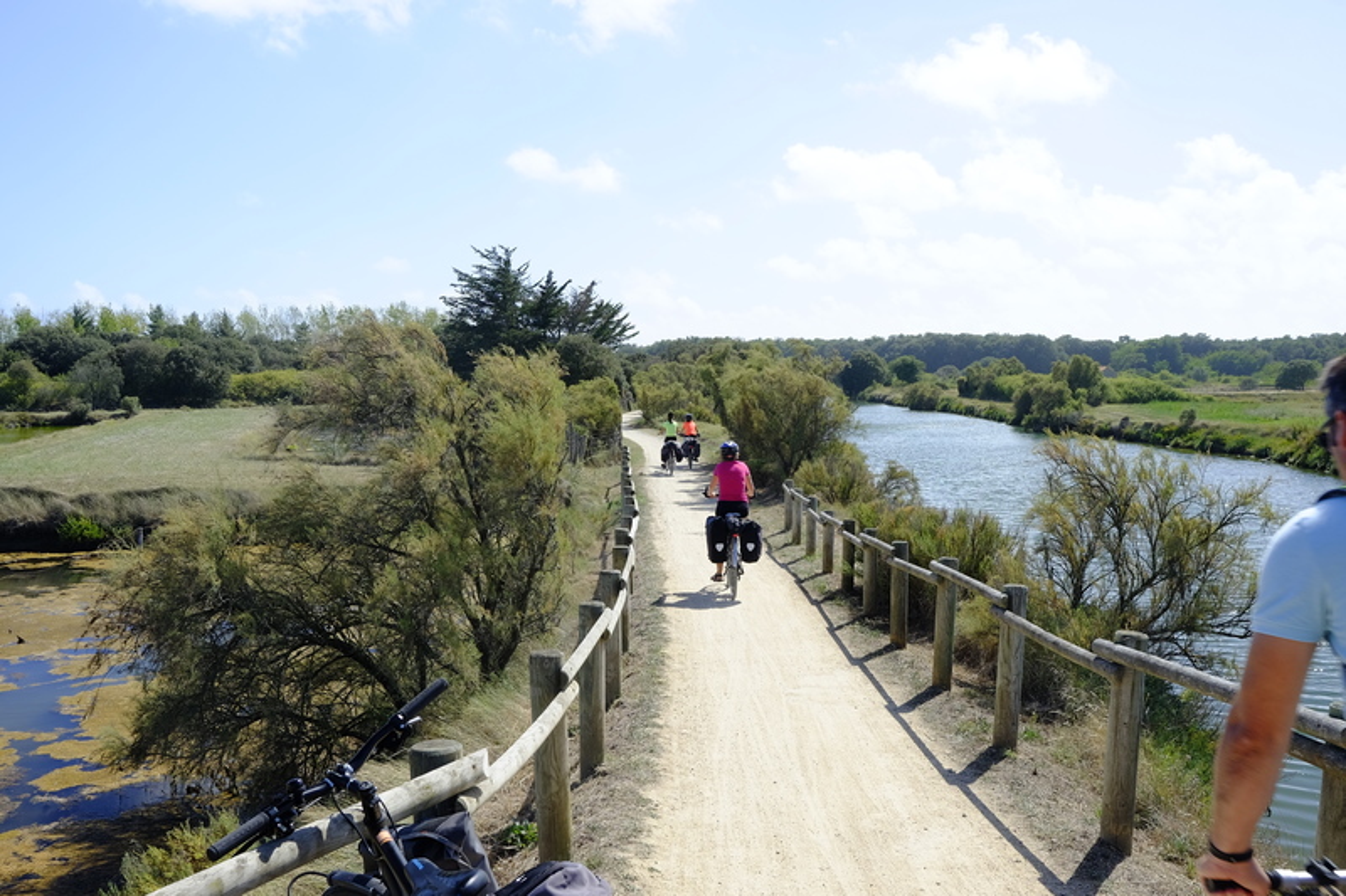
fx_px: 1308
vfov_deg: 37.8
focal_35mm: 35
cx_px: 673
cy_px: 448
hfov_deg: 54.4
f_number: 8
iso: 400
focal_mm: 23
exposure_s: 1/150
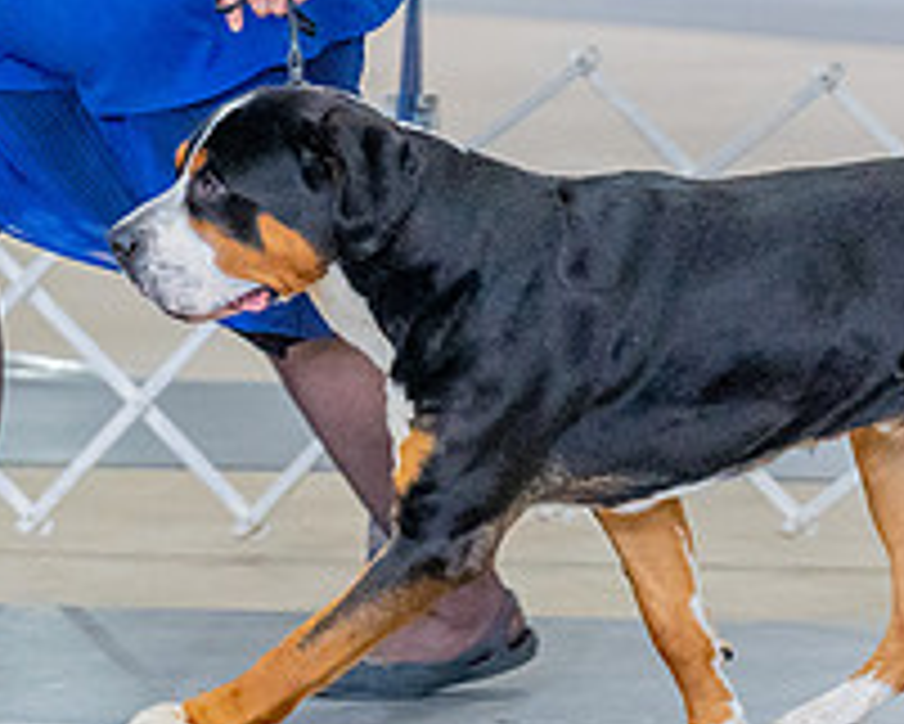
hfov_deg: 4.4
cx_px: 537
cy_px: 103
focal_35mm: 441
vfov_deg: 3.5
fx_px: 11805
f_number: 3.5
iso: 6400
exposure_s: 1/400
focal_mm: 140
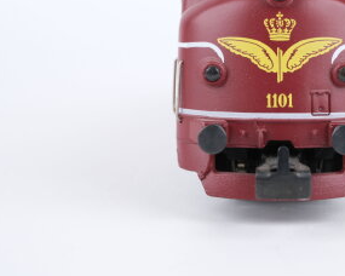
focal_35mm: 89
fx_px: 909
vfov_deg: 17.1
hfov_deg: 21.2
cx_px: 280
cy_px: 50
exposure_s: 1/125
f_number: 8
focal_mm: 30
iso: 400
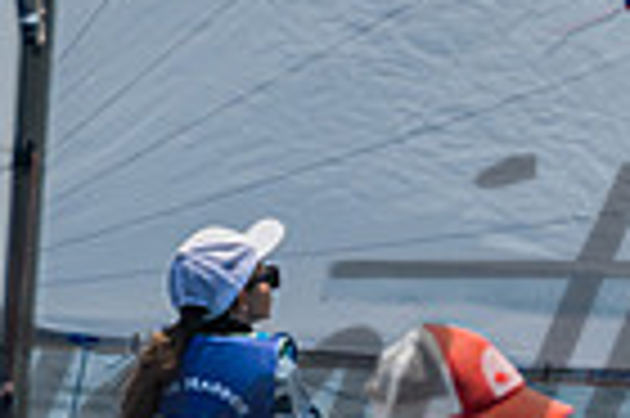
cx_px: 461
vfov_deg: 0.6
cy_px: 473
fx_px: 38193
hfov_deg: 0.9
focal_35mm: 2185
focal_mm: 400
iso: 320
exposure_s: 1/1600
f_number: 8
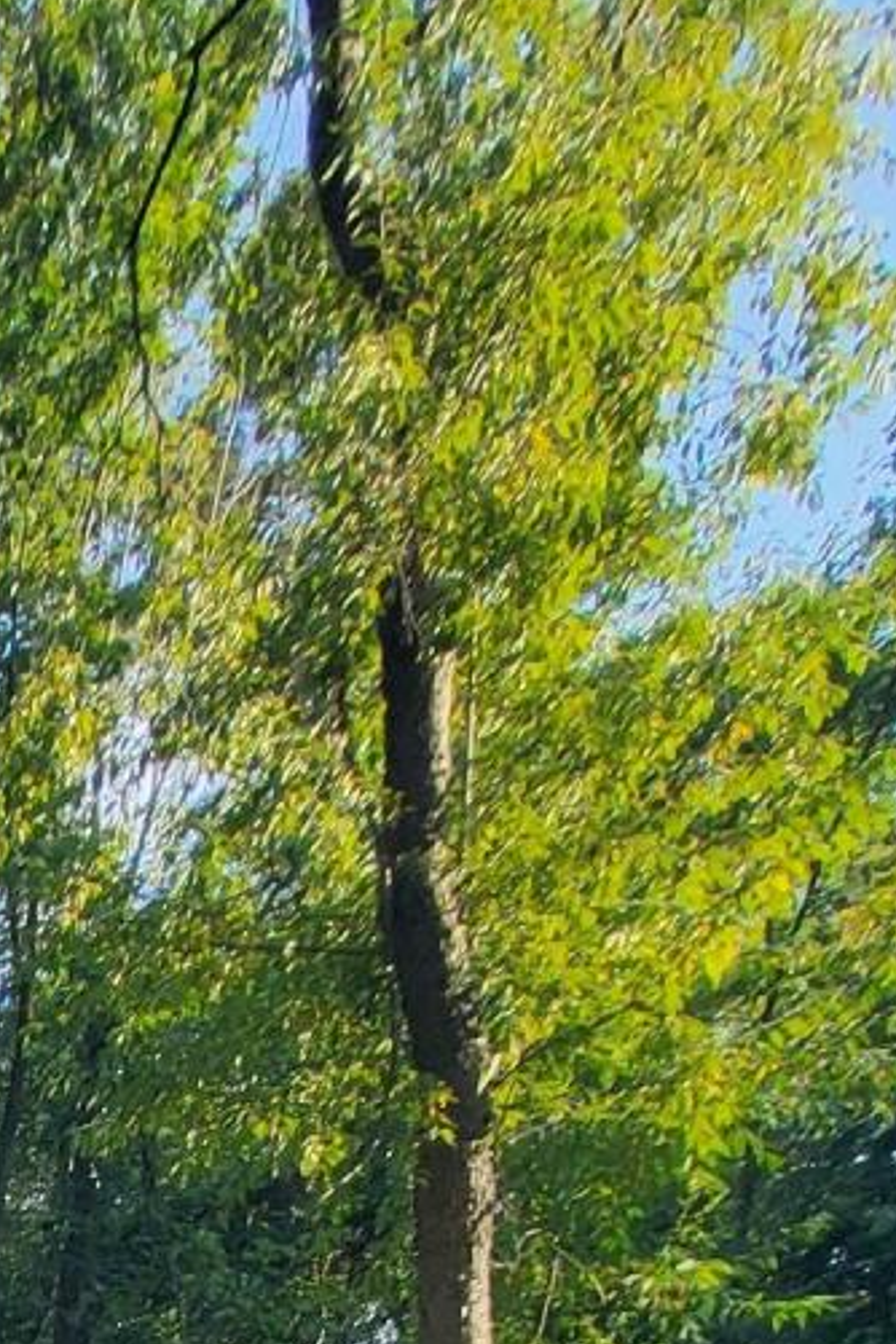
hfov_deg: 19.4
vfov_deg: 22.2
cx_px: -681
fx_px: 2016
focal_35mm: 54
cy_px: 2412
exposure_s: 1/273
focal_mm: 1.74
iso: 32
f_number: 2.2
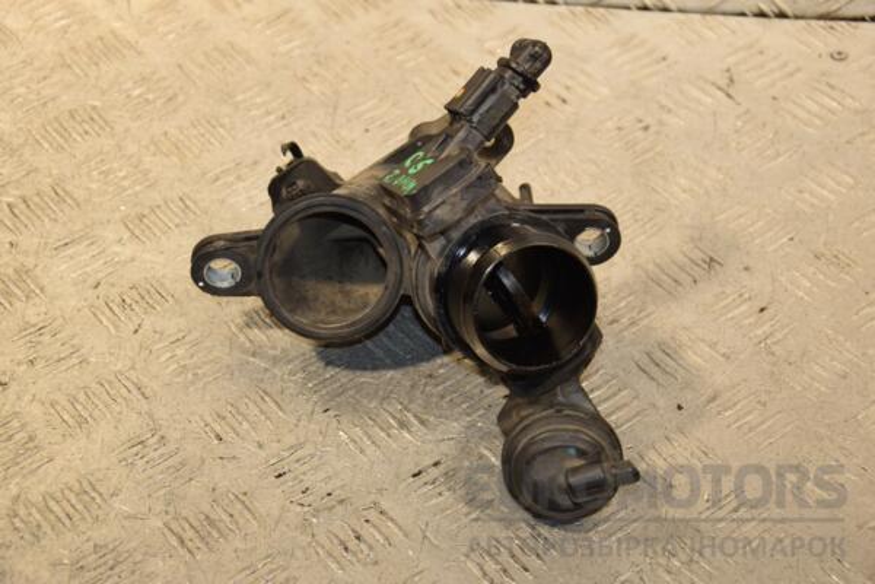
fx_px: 1896
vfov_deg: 17.5
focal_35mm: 78
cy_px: 292
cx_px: 438
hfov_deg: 26.0
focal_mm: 52
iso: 800
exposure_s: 1/160
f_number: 5
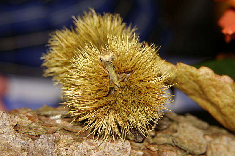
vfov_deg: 8.7
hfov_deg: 13.1
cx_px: 118
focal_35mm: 158
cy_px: 78
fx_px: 1027
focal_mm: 105
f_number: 5.6
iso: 200
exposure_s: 1/60
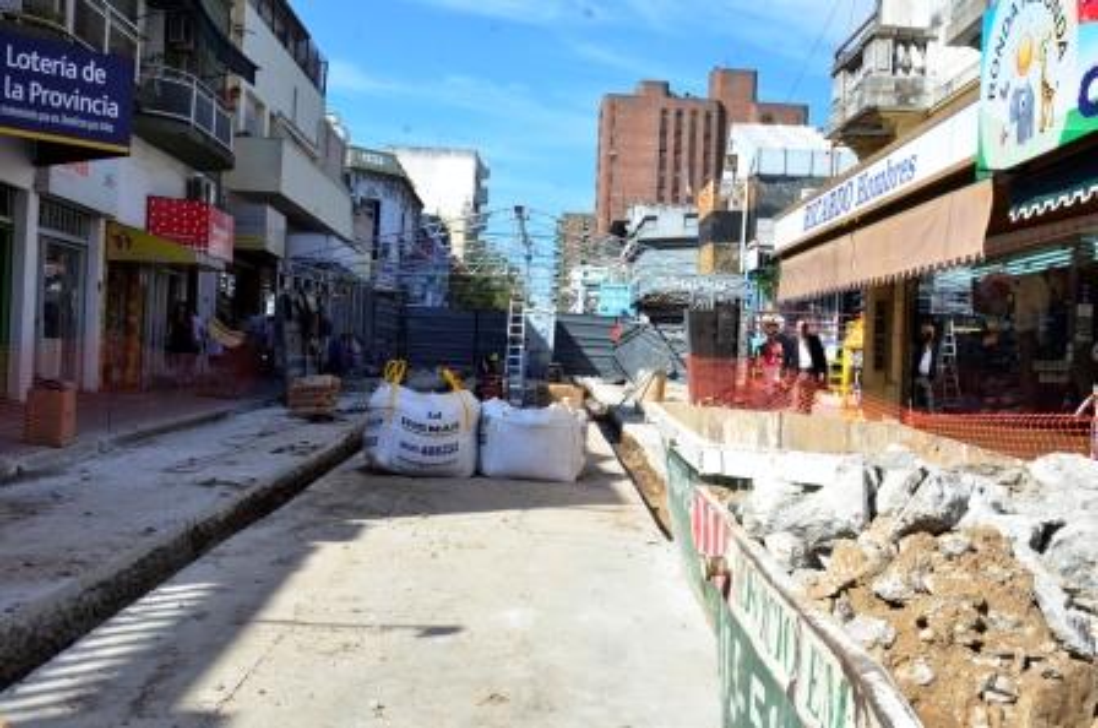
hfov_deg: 49.6
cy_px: 364
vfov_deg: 34.1
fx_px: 1187
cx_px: 549
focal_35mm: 39
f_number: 13
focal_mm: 26
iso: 800
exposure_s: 1/400
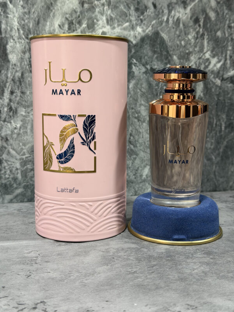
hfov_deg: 30.3
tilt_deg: -8.1
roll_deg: -0.8
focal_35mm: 48
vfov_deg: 39.7
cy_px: 156
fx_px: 433
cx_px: 117
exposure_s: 1/40
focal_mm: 6.76
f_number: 1.78
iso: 400
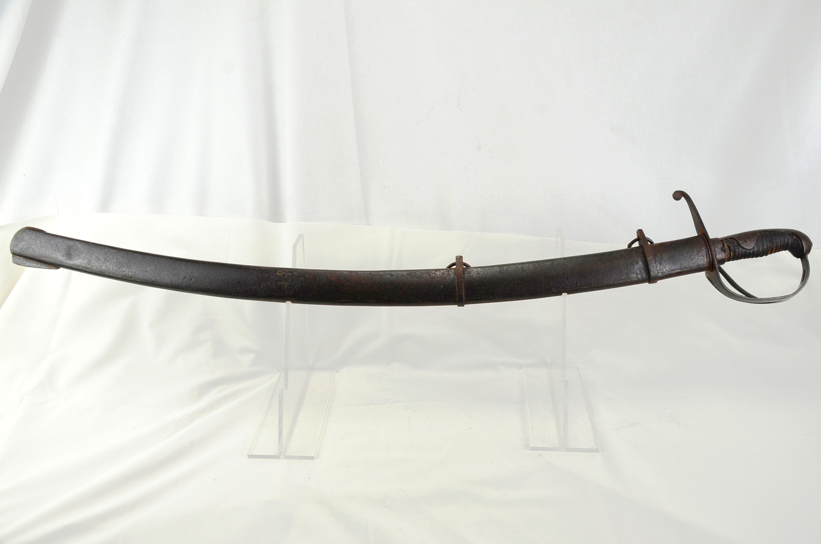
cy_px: 272
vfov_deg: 43.4
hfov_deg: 62.0
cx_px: 410
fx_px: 683
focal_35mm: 30
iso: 220
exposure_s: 1/125
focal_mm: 20
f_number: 5.6
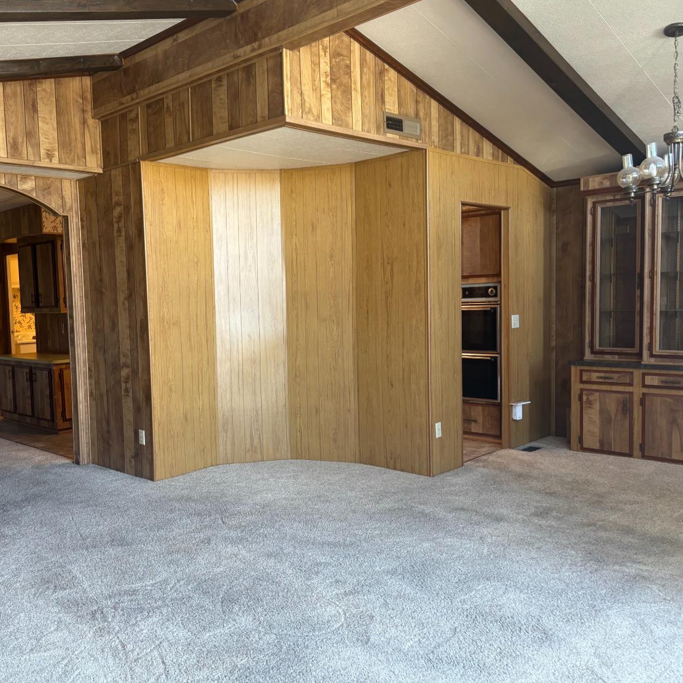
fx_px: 692
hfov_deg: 51.7
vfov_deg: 52.5
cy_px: 341
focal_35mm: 31
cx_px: 236
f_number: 1.6
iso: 125
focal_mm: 5.96
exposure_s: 1/70
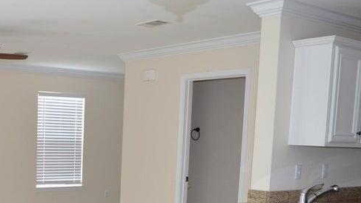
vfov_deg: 20.4
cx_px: 36
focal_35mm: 56
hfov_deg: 35.1
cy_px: 227
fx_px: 536
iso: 500
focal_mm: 18
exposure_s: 1/60
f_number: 3.5
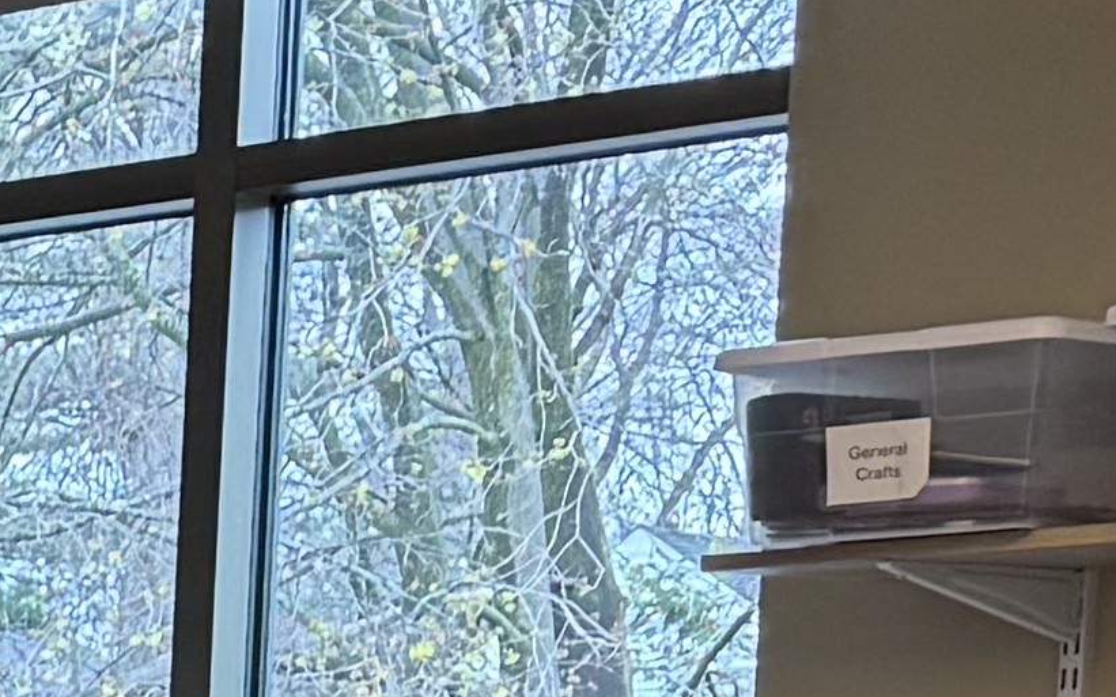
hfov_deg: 9.2
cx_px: -2341
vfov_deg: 7.0
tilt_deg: -5.4
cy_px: 1666
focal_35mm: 177
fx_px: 5383
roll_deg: -0.3
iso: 160
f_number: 1.78
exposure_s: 1/60
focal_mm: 6.76
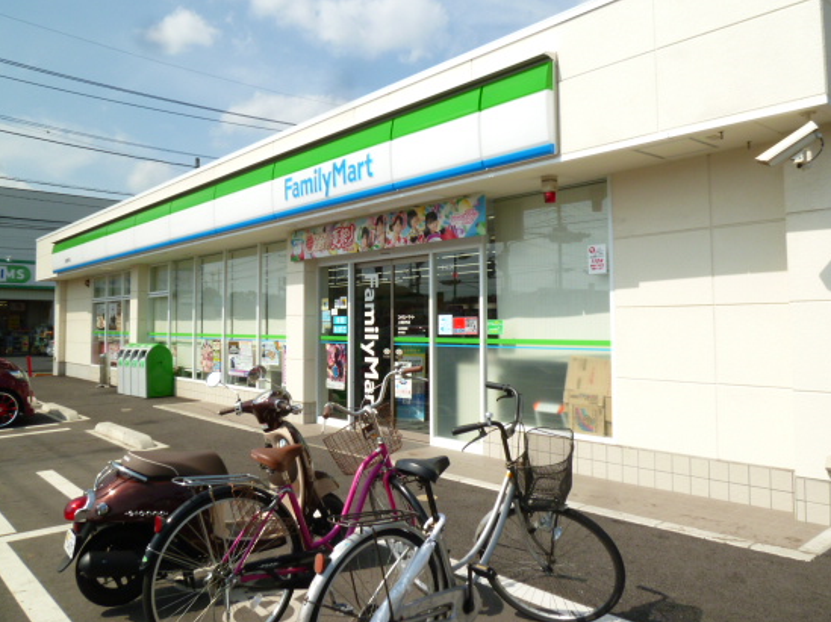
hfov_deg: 63.4
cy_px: 277
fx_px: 672
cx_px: 377
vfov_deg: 49.6
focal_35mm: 28
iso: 80
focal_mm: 4.3
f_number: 5
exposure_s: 1/500
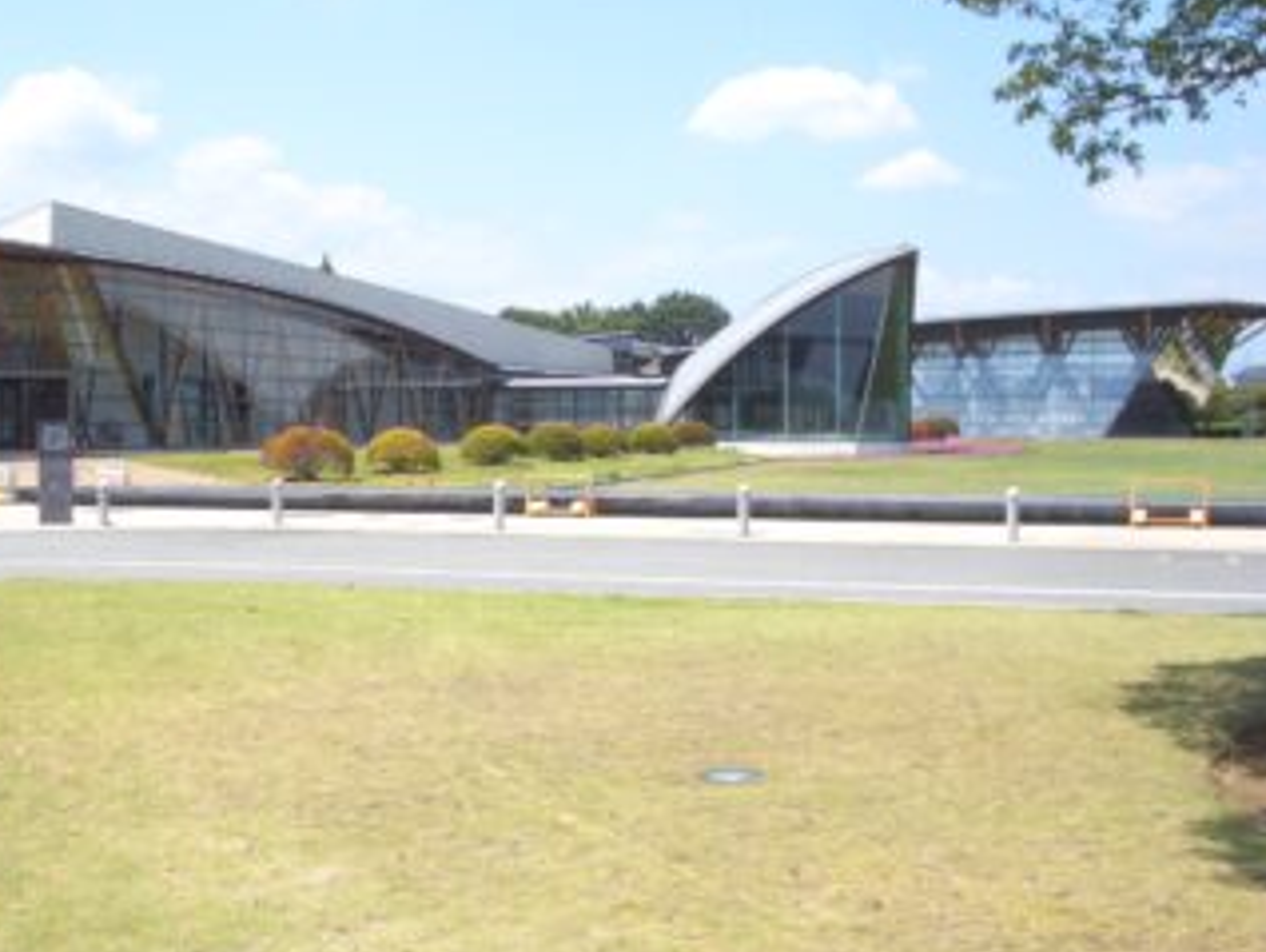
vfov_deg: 32.9
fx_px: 1610
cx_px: 482
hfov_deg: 42.6
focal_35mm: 44
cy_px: 446
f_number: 4.3
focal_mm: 5.8
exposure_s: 1/2000
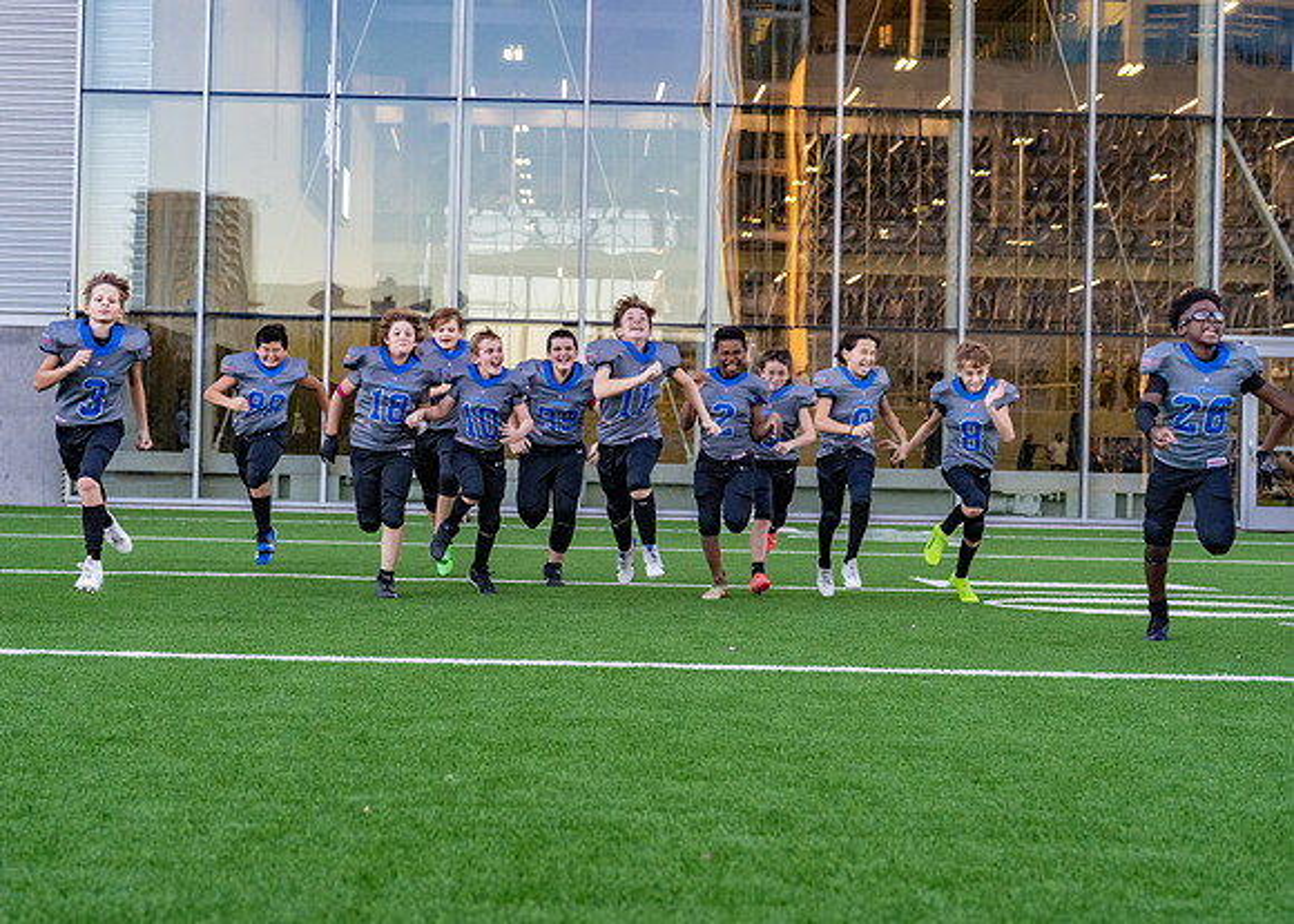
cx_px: 580
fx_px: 2034
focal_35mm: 55
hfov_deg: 35.3
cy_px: 464
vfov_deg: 25.6
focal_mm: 50
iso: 2500
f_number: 3.2
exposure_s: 1/1250
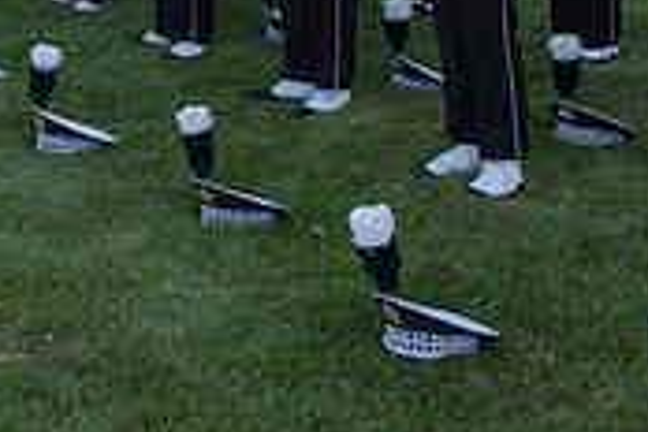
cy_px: -263
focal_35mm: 80
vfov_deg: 15.4
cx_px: 30
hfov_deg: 24.4
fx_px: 1440
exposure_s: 1/1250
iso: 400
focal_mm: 24
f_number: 5
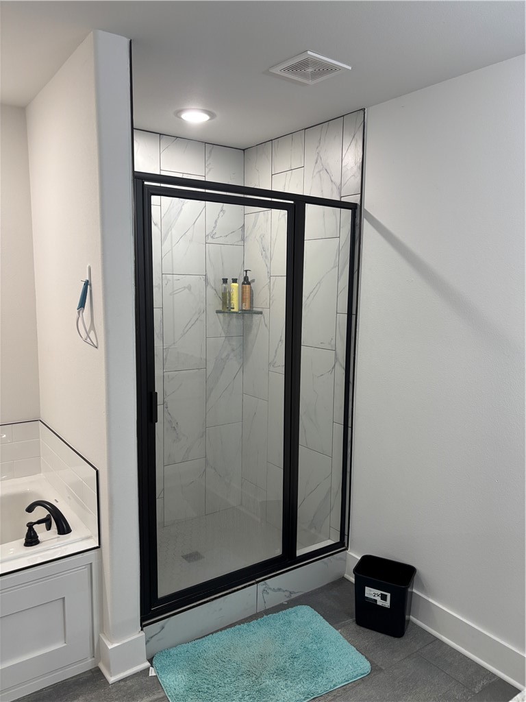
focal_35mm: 26
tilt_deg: -7.4
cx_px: 263
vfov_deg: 67.3
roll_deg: +0.1
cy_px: 351
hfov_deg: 53.1
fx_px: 527
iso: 125
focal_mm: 5.96
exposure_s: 1/120
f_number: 1.6
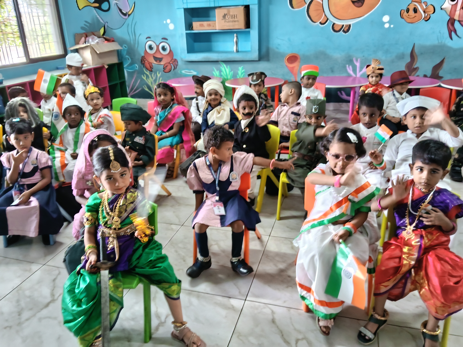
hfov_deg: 65.3
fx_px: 361
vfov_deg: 51.4
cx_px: 232
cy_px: 174
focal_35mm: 27
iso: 1250
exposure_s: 1/25
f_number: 1.8
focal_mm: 3.98
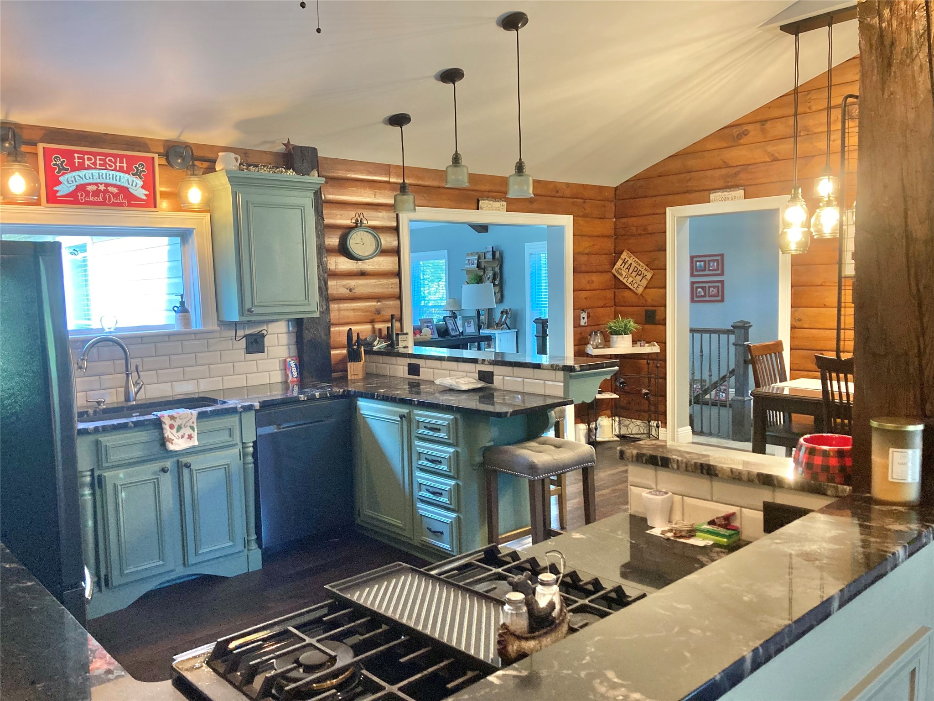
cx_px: 467
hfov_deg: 63.4
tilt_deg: -4.8
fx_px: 755
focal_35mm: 28
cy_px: 350
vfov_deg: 49.7
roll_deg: +0.8
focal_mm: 3.99
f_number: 1.8
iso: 250
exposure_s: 1/40
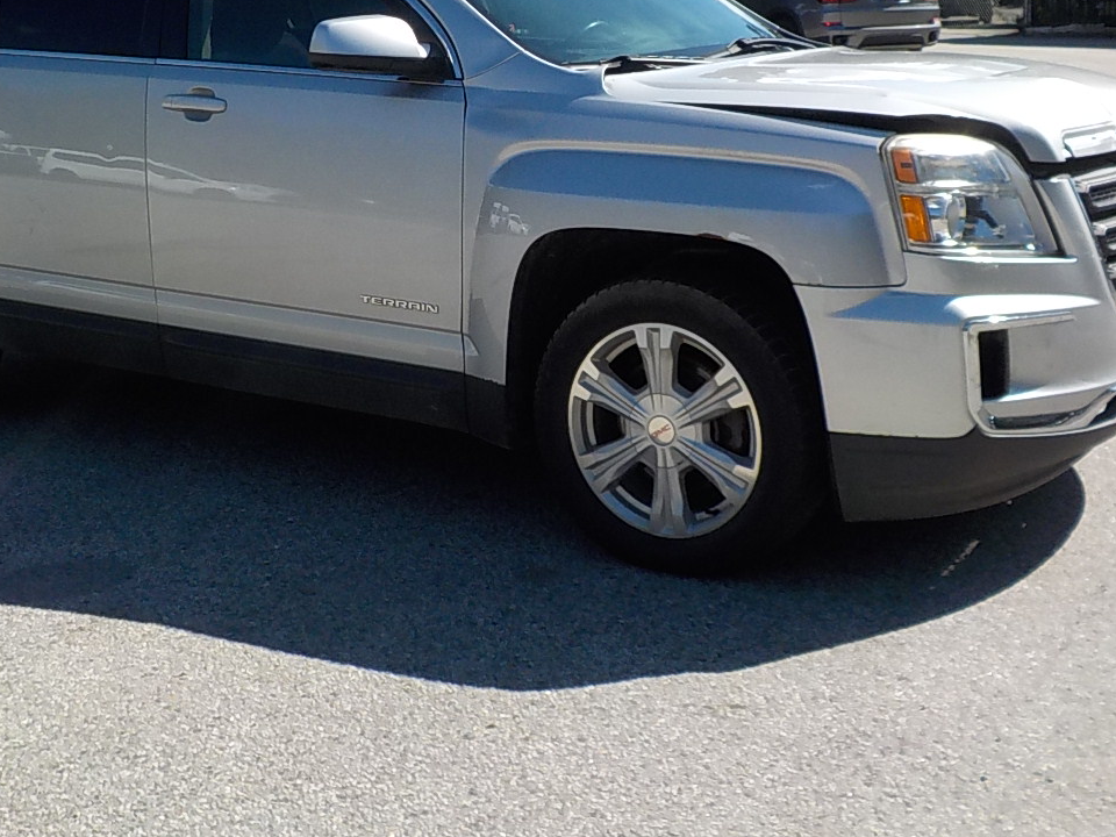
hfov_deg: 38.1
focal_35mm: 50
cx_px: 478
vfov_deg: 28.6
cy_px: 187
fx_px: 1612
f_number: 3.3
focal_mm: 4.1
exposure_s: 1/1250
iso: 125
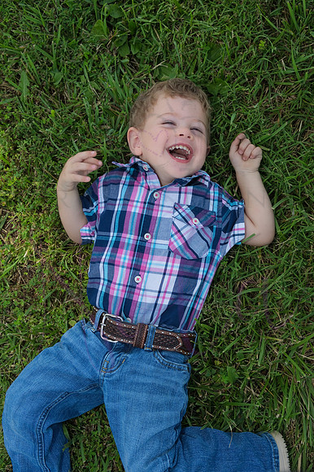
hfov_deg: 44.9
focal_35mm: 29
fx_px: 380
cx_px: 157
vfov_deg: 63.7
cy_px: 236
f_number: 5.6
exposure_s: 1/200
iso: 400
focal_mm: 29
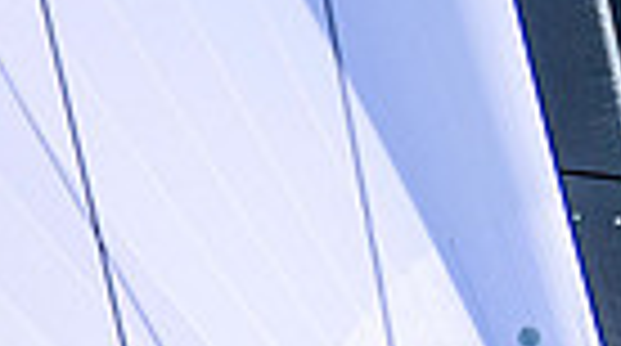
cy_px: 602
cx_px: 832
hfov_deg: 0.8
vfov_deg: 0.5
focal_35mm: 2646
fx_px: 43486
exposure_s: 1/3200
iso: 400
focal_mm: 600
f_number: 5
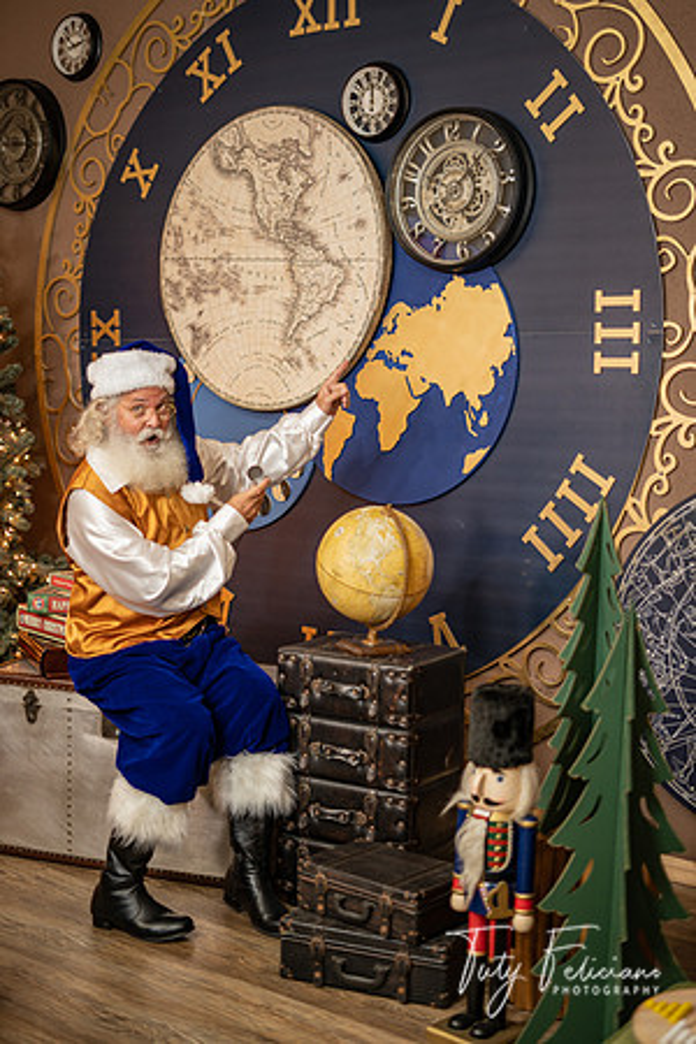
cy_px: 522
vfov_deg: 39.6
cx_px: 348
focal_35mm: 50
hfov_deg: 27.0
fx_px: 1450
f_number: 1.8
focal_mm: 50
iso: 320
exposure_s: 1/80
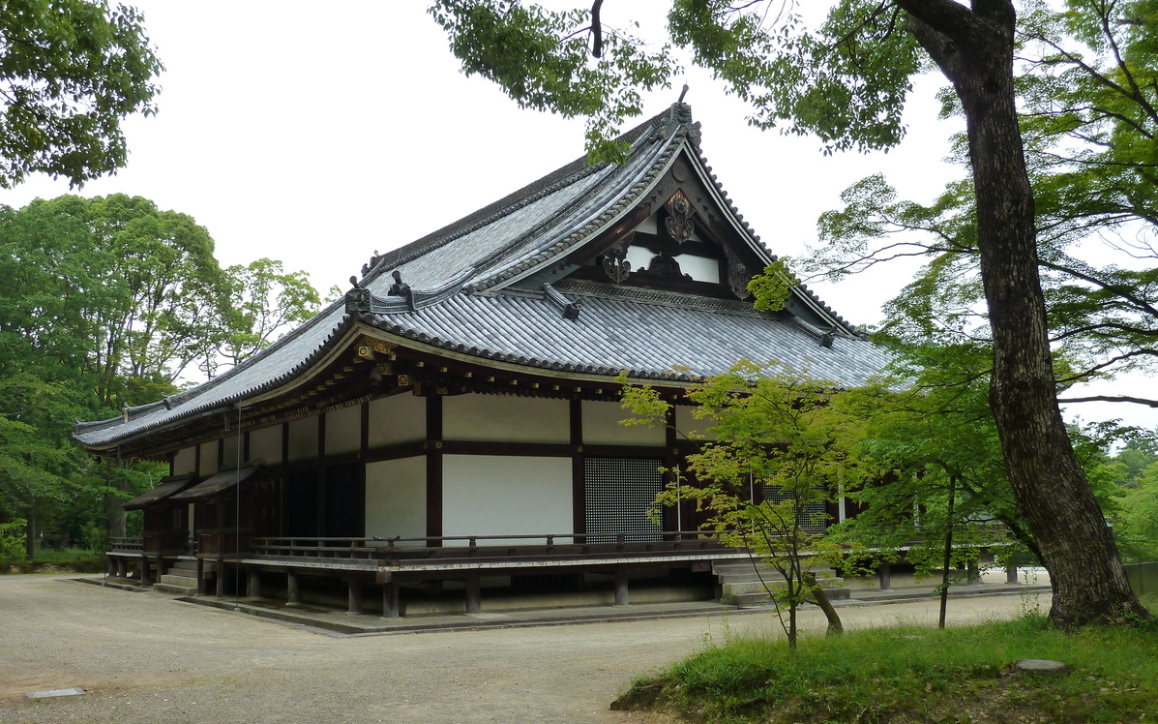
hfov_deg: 56.7
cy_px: 420
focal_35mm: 34
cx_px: 579
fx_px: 1073
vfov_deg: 37.2
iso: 125
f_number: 4
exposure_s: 1/125
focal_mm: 5.3
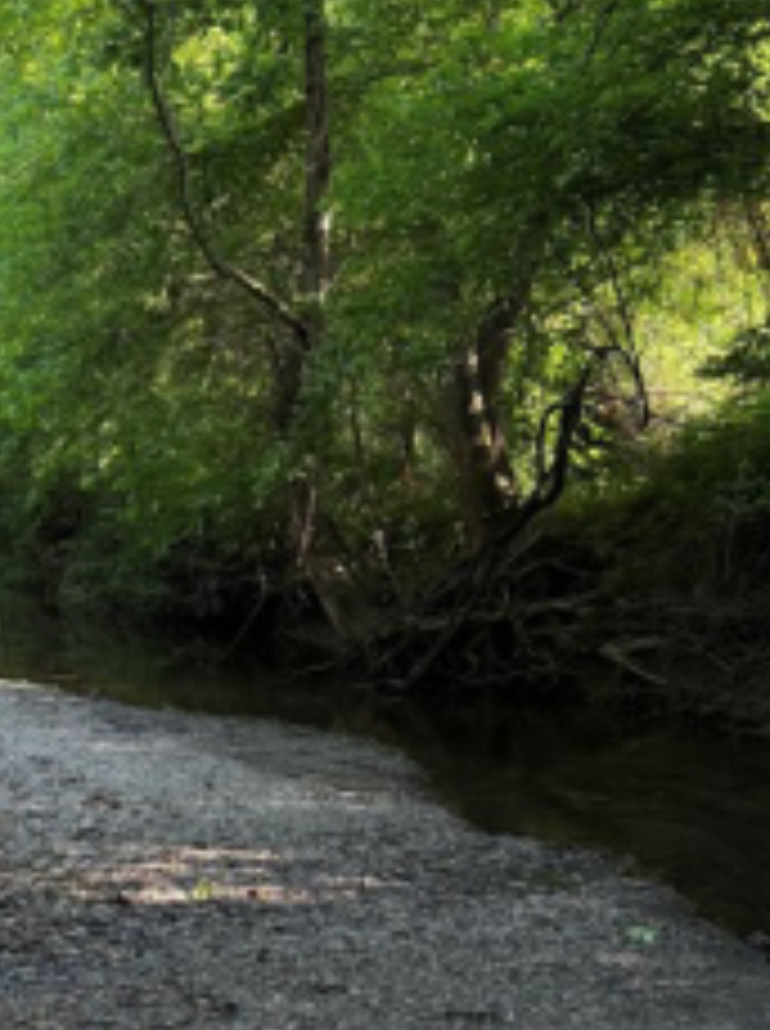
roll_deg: +1.5
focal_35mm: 70
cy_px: 762
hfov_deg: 19.3
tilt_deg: -7.7
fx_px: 2082
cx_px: -234
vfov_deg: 27.5
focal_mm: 6.76
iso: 100
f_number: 1.78
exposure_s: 1/164
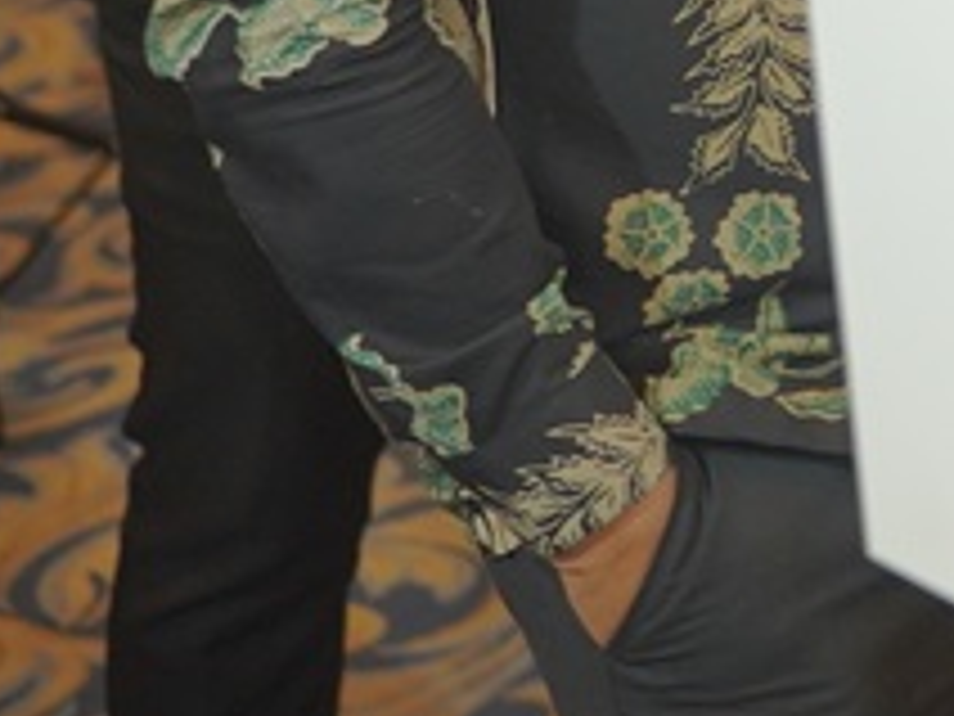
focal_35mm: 167
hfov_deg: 10.2
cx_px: 2313
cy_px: -847
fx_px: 4602
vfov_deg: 8.3
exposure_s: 1/160
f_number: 2.5
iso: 800
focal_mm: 35
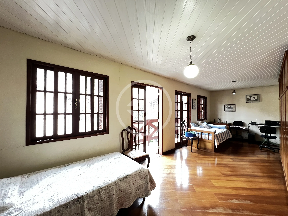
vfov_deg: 89.9
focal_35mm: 13
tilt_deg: -0.1
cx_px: 144
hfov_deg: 106.2
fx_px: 108
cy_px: 108
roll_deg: -0.7
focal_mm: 1.57
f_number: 1.8
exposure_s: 1/60
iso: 400
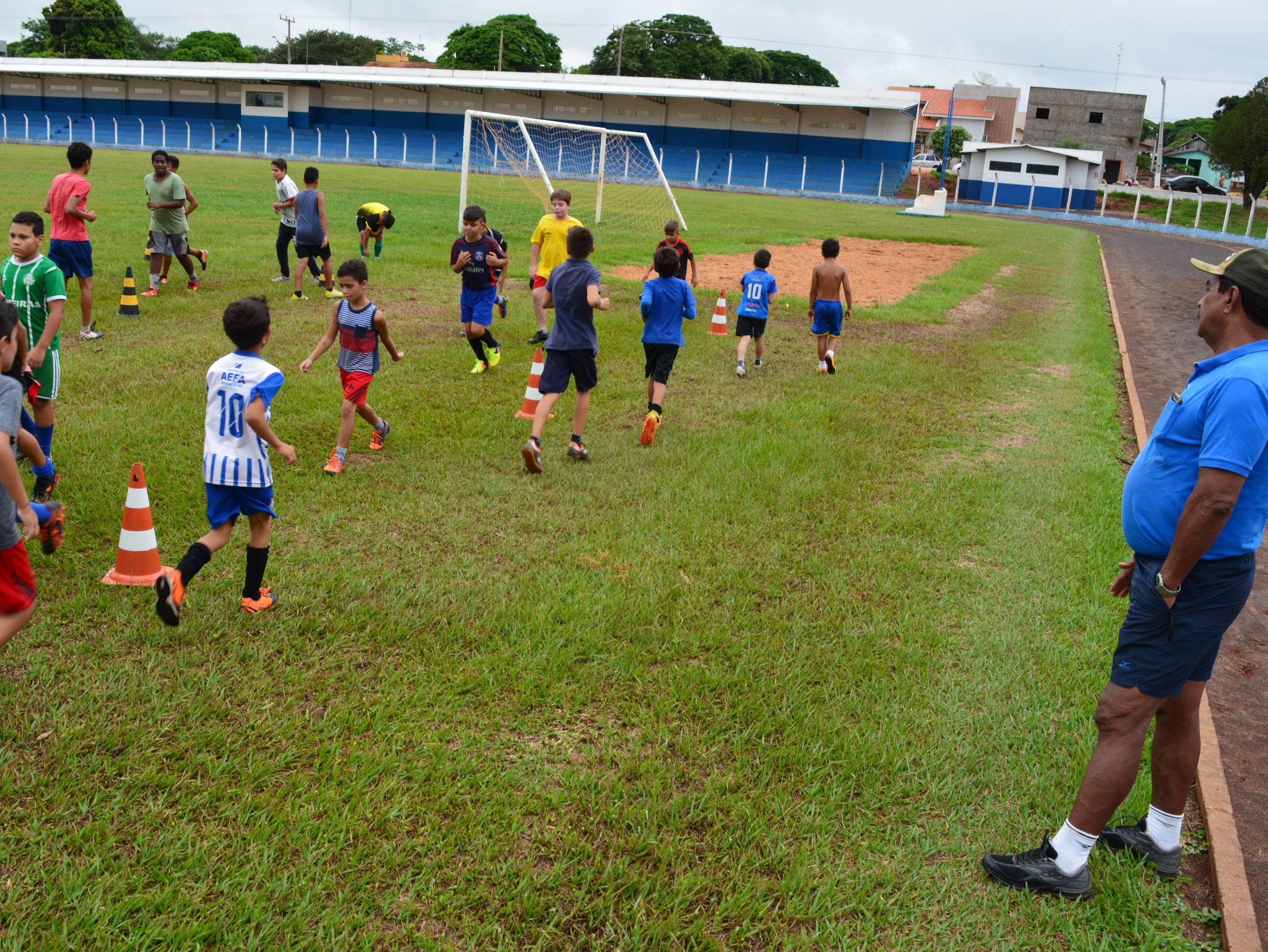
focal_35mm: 33
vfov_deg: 42.9
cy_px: 482
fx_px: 1209
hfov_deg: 55.3
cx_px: 572
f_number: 10
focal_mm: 20
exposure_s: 1/200
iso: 400
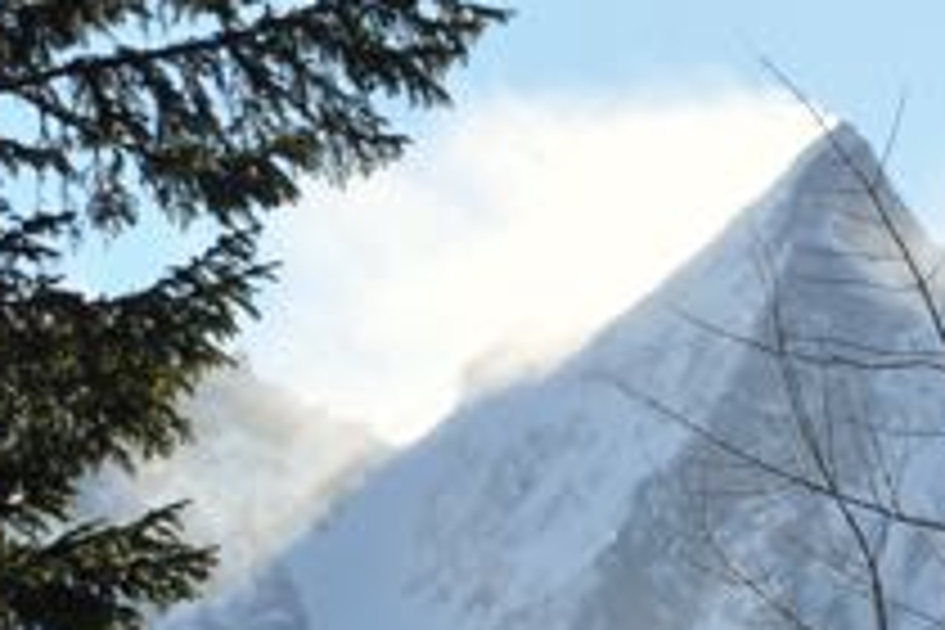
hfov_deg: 3.3
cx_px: 940
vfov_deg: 2.2
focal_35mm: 617
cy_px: 227
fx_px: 16182
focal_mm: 135
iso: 200
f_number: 8
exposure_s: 1/1000
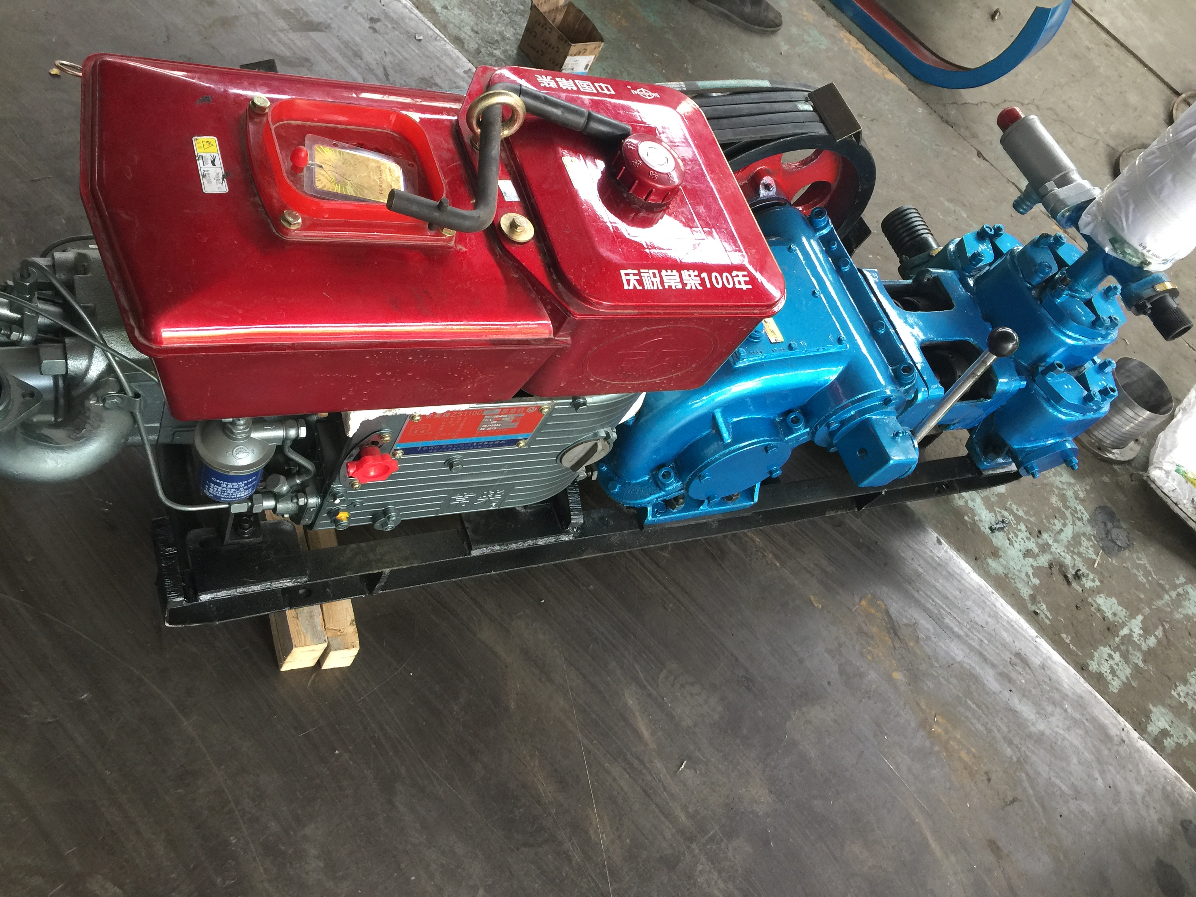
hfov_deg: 61.7
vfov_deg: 48.2
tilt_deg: -49.5
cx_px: 598
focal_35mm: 29
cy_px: 448
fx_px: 1002
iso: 64
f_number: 2.2
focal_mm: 4.15
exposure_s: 1/33
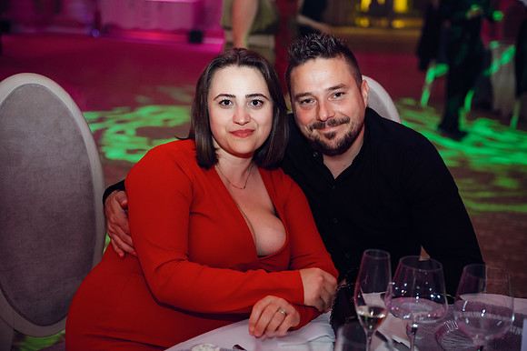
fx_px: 819
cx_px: 264
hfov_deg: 35.7
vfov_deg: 24.2
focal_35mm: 56
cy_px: 176
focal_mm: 56
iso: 2000
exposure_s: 1/160
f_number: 2.8
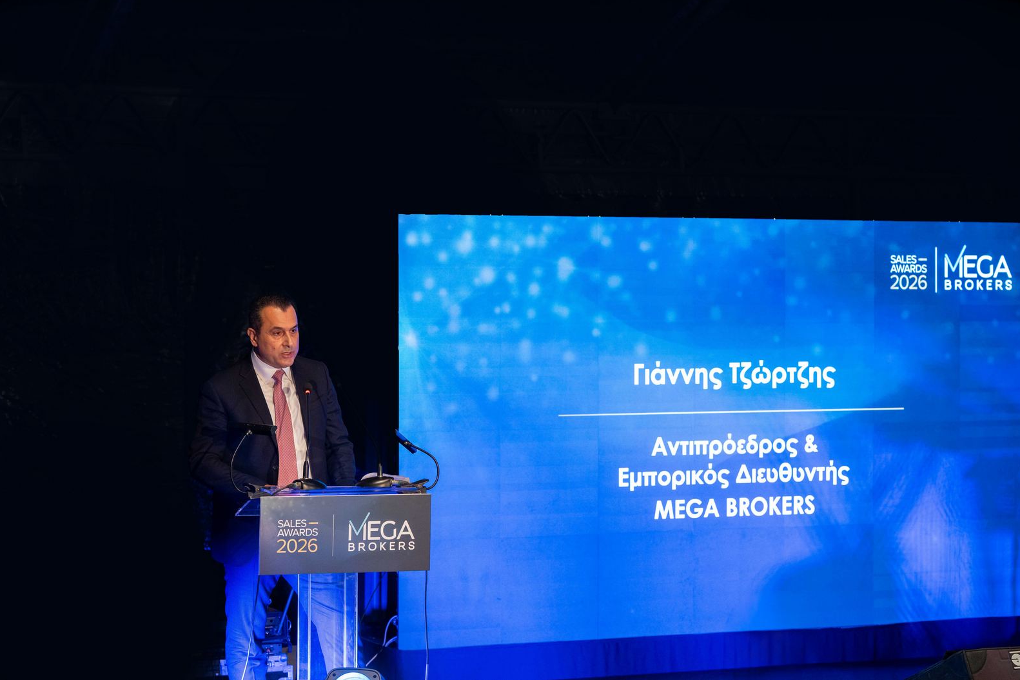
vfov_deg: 15.9
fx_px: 2436
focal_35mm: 86
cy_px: 336
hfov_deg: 23.6
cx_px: 513
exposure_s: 1/160
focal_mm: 85
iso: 2000
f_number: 3.5
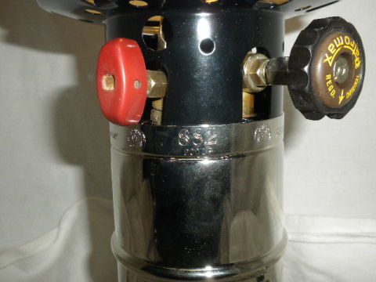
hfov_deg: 50.1
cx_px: 188
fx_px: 402
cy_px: 141
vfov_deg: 38.7
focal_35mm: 37
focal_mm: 6.6
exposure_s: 1/30
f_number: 10
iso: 200
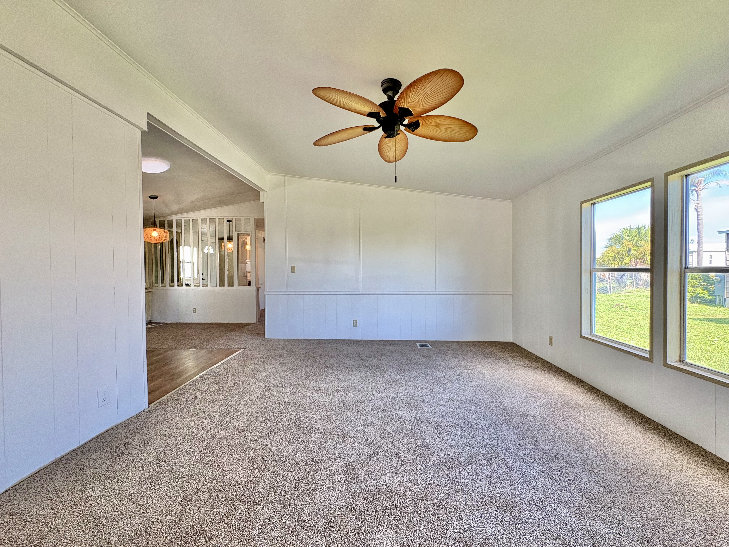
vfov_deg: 85.7
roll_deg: +0.8
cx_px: 364
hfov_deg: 102.1
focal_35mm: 14
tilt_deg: -0.8
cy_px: 274
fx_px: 295
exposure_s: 1/120
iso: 125
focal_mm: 2.22
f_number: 2.2
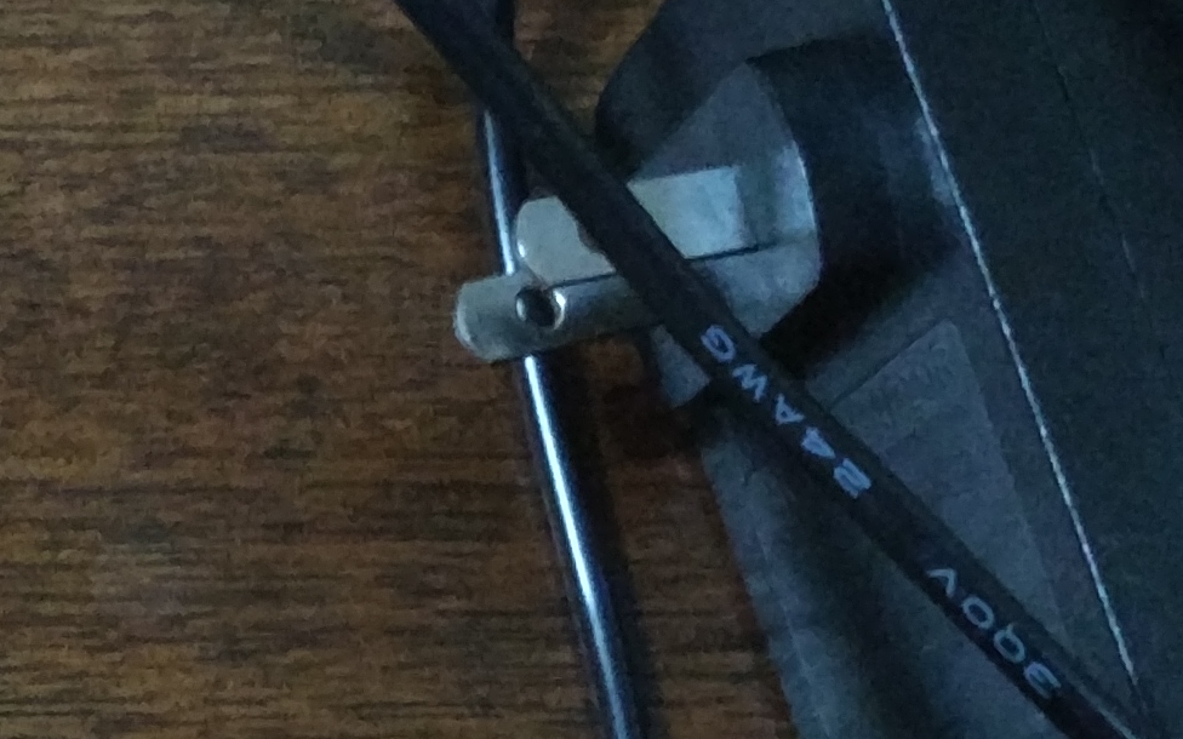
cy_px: 686
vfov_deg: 10.7
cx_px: -404
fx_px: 3933
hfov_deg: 16.1
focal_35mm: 122
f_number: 2.2
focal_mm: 4.73
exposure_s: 1/12
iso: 6400
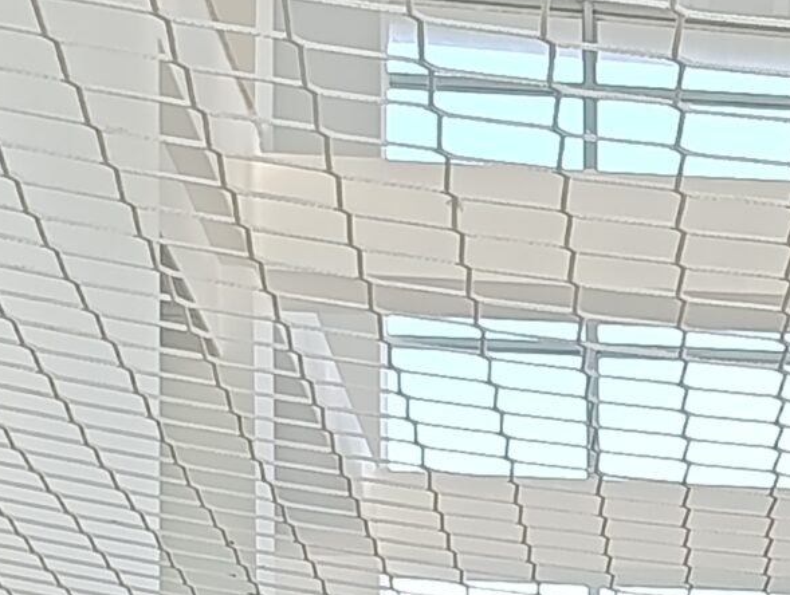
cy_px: 1258
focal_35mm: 152
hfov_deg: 12.0
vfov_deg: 9.1
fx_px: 3475
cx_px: 1376
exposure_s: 1/100
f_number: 1.65
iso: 196
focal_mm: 6.11
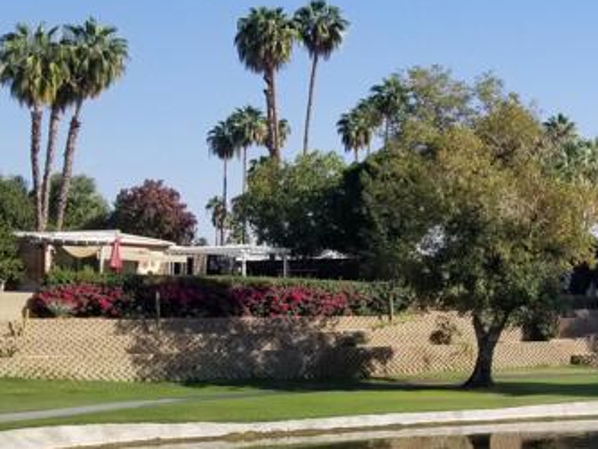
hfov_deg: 22.4
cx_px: 733
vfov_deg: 18.4
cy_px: 178
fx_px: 1383
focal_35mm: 80
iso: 50
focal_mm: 4.25
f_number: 1.7
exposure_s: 1/2448
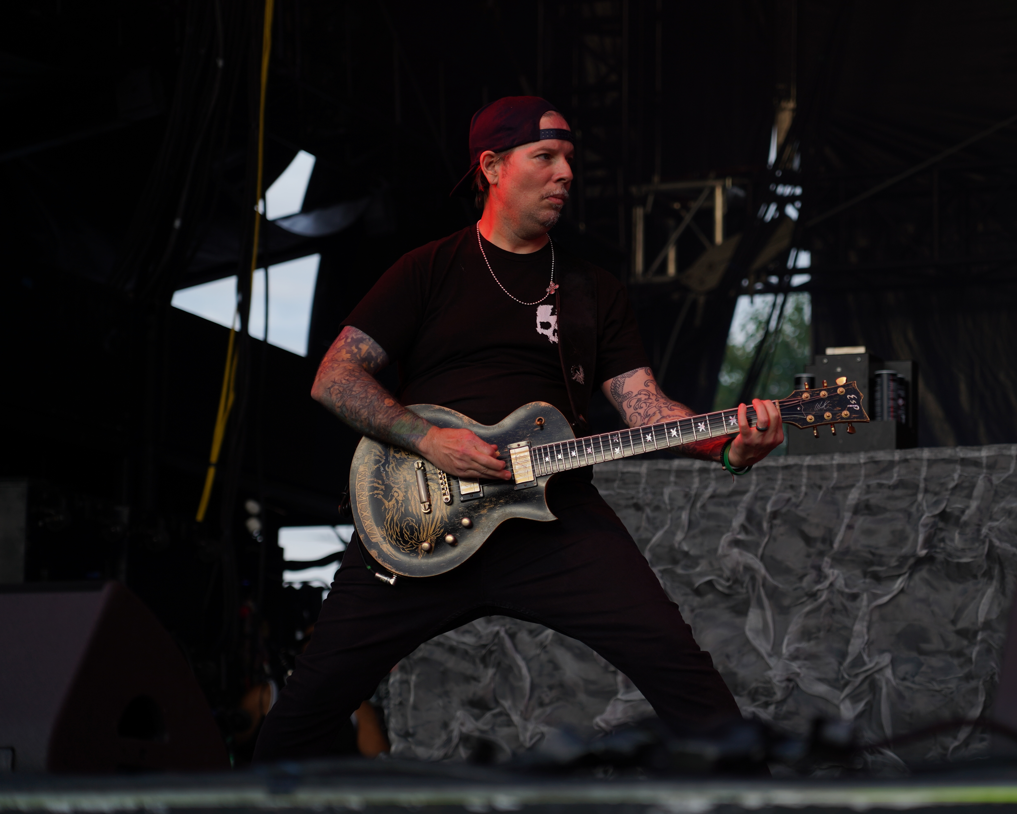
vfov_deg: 13.0
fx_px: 3582
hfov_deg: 16.1
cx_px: 605
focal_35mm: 119
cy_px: 405
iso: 100
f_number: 4
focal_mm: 105
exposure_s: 1/125
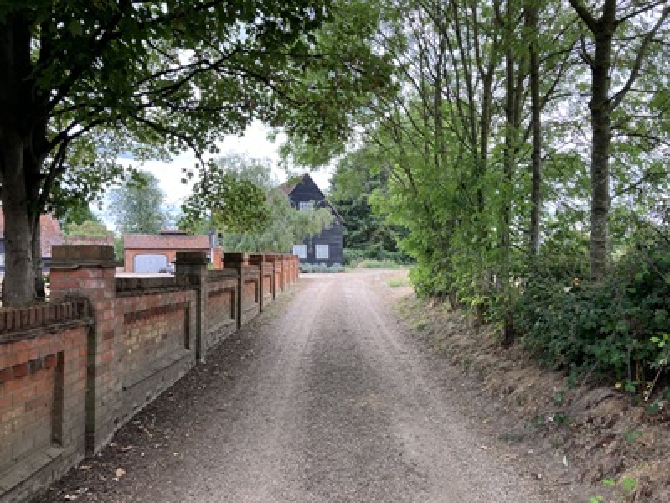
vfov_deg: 49.7
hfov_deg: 63.4
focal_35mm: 28
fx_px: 542
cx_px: 335
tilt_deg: +2.3
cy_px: 252
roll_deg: +0.8
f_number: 1.8
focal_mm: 3.99
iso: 25
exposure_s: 1/163
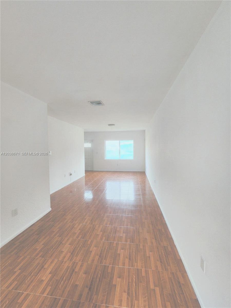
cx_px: 116
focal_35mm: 13
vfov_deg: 106.2
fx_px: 116
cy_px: 154
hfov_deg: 89.9
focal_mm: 2.2
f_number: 2.2
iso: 160
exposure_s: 1/60
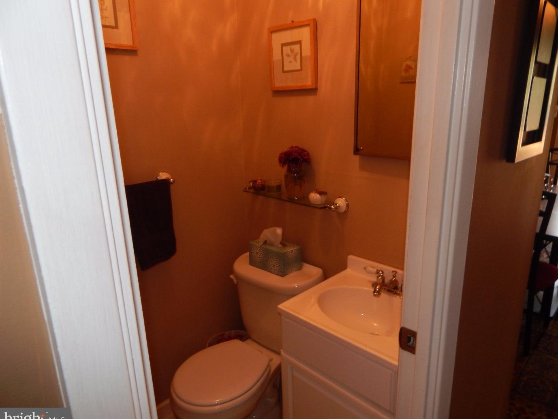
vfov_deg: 58.9
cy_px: 212
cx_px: 291
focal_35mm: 23
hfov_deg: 73.9
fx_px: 371
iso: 200
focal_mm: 4
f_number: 3
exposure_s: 1/30
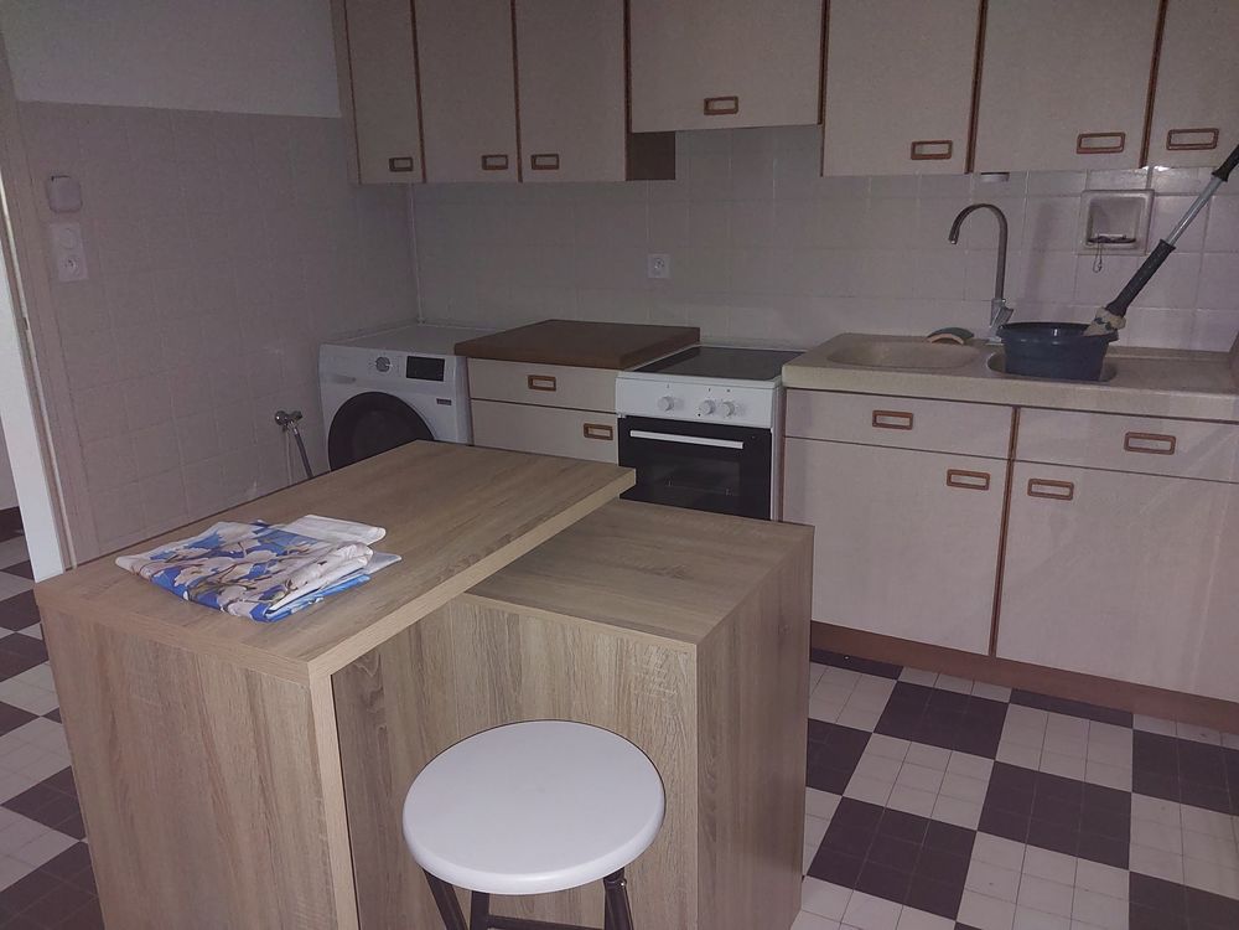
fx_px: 1074
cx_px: 620
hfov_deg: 60.0
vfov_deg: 46.8
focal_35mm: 30
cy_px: 465
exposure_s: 1/25
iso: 400
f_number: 1.8
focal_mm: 4.6
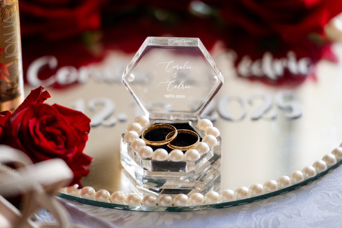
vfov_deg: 7.6
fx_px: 1710
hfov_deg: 11.4
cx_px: 171
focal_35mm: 180
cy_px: 114
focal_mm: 180
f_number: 2.8
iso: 250
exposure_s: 1/200
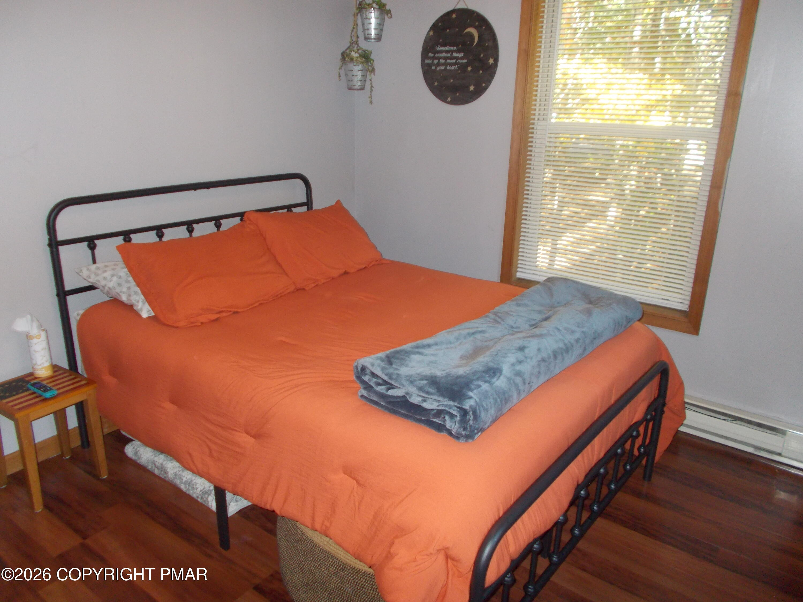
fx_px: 603
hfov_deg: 67.3
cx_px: 402
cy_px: 301
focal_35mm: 26
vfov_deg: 53.1
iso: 250
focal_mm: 4.6
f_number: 3.2
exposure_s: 1/25
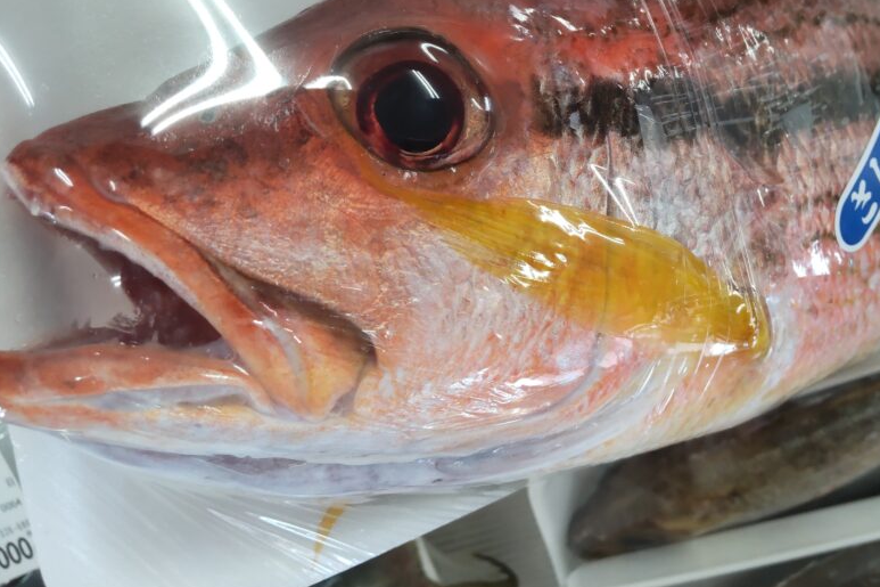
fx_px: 758
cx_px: 543
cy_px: 239
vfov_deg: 42.1
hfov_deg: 59.6
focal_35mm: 31
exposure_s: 1/60
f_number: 2
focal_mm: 3.43
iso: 164
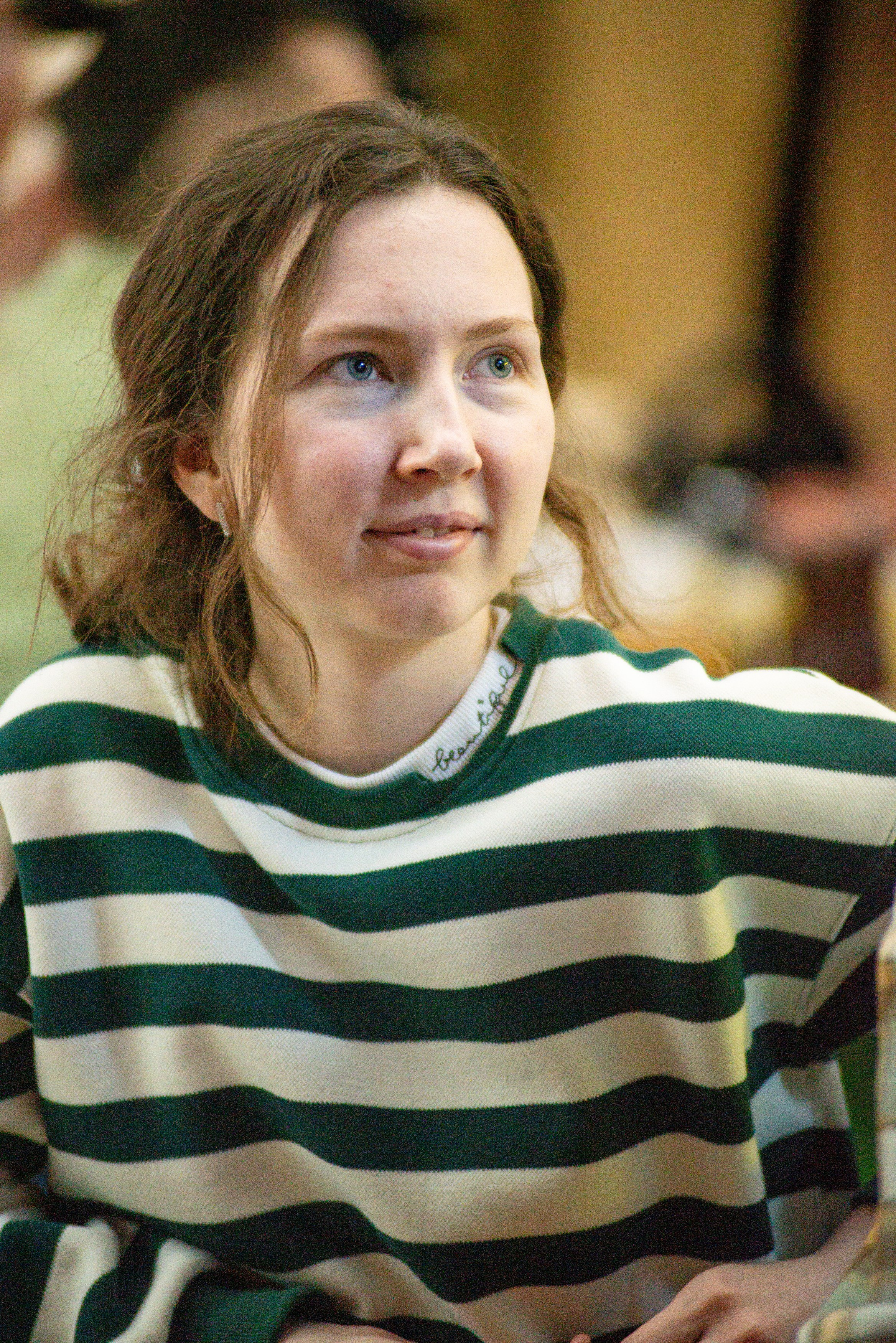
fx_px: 7460
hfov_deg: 6.9
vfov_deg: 10.3
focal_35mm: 200
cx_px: 448
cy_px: 672
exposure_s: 1/160
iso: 12800
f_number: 3.2
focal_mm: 200
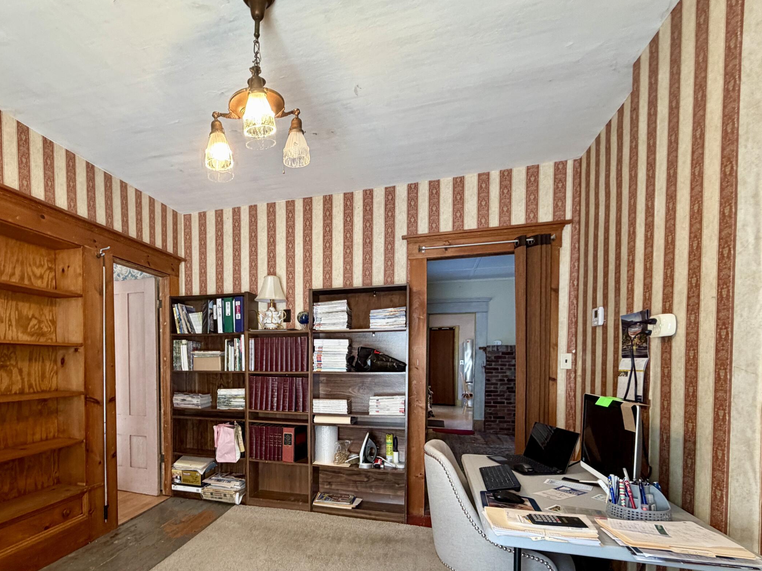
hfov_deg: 80.1
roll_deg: +1.1
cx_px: 280
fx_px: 440
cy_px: 379
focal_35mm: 20
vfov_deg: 64.3
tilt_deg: -2.3
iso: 250
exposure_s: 1/60
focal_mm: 2.22
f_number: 2.2
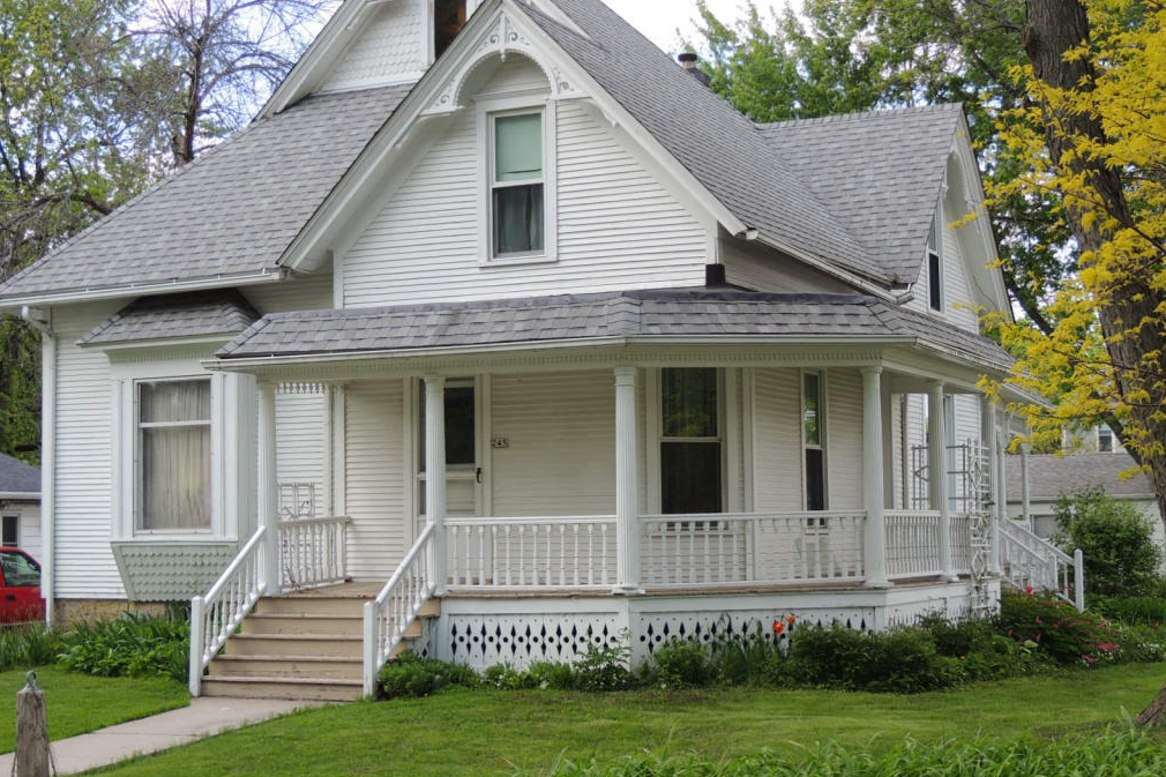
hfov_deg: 34.5
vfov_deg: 23.4
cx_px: 588
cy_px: 386
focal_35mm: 58
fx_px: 1878
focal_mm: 9.8
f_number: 3.7
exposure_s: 1/250
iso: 100
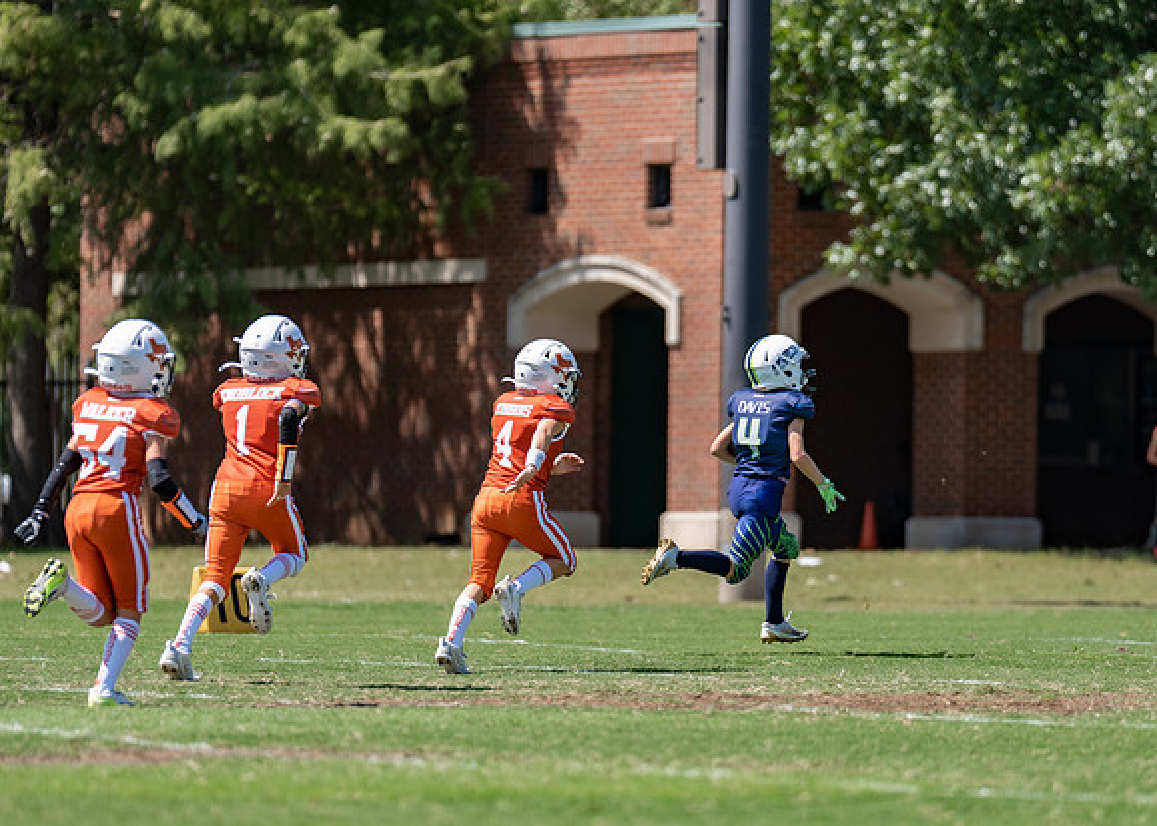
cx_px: 691
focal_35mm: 346
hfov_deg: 5.8
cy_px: 471
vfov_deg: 4.2
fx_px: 11372
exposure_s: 1/1600
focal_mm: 200
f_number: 2.8
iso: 100
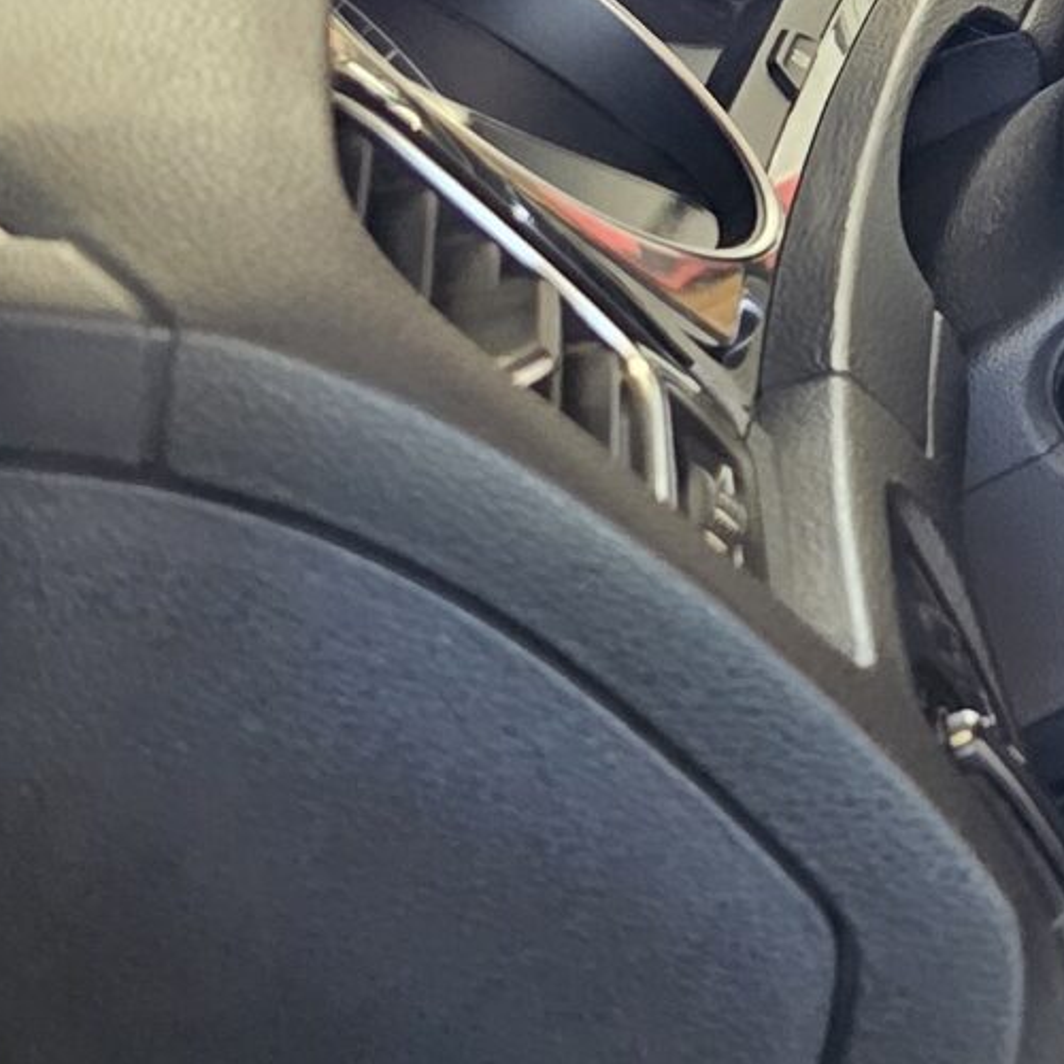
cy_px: 319
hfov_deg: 13.4
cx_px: 2349
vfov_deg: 16.7
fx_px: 3617
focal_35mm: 104
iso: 1250
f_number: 1.7
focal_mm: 6.3
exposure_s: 1/25
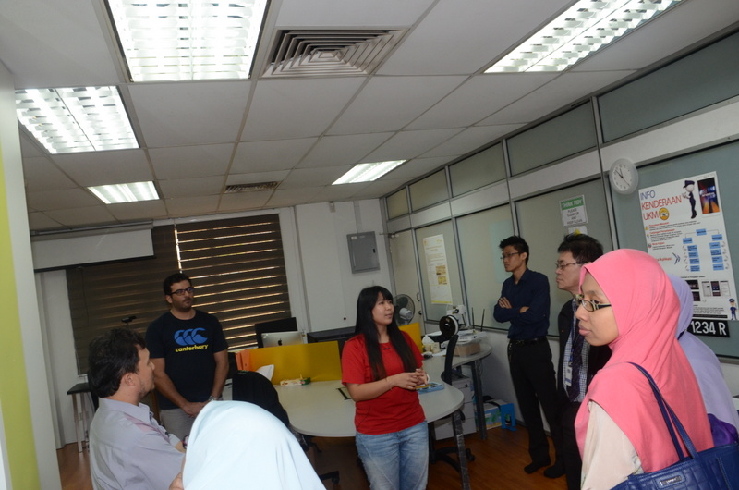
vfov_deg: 47.7
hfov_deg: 67.5
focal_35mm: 27
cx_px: 370
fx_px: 553
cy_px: 245
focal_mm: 18
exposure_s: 1/60
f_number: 7.1
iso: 1000
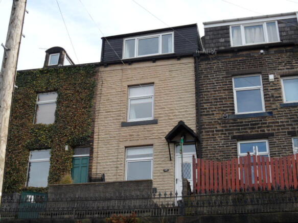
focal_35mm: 50
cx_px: 149
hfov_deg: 38.2
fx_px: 430
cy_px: 112
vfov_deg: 29.1
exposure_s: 1/180
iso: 80
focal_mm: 8.2
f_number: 3.8
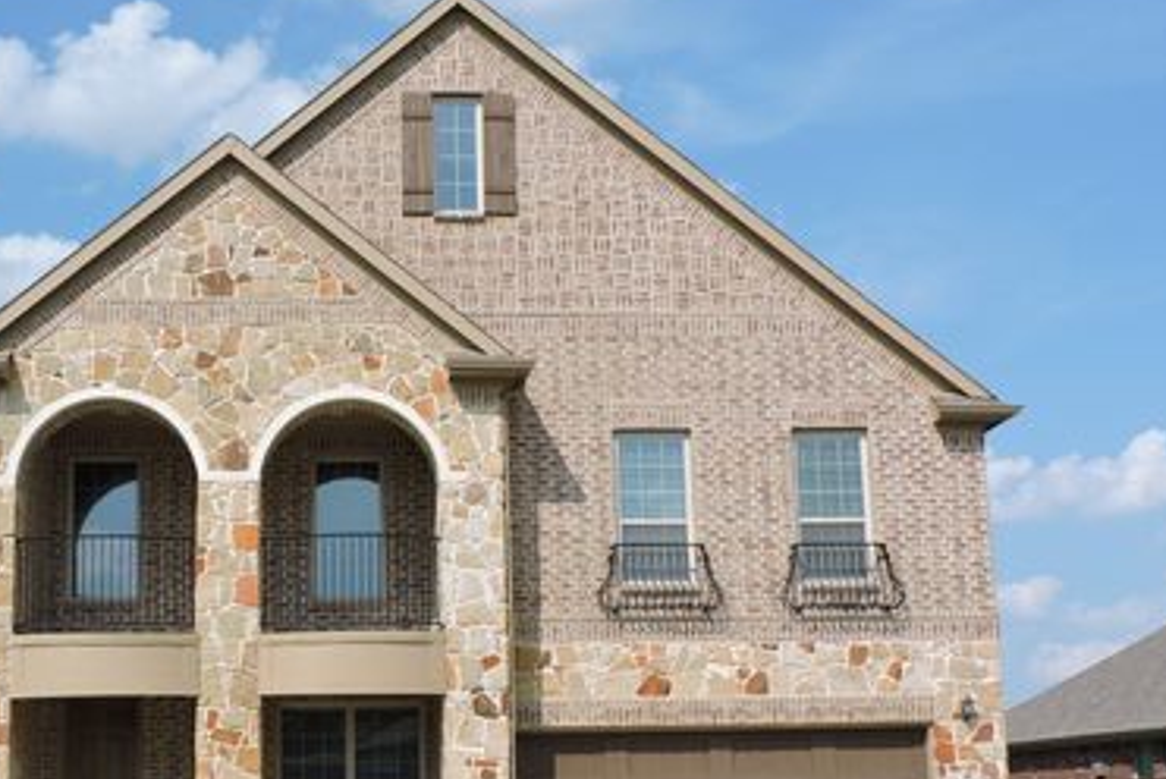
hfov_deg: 39.8
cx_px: 390
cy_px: 542
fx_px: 1588
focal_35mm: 49
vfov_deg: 27.3
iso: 100
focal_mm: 6.2
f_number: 3.6
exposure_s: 1/1250
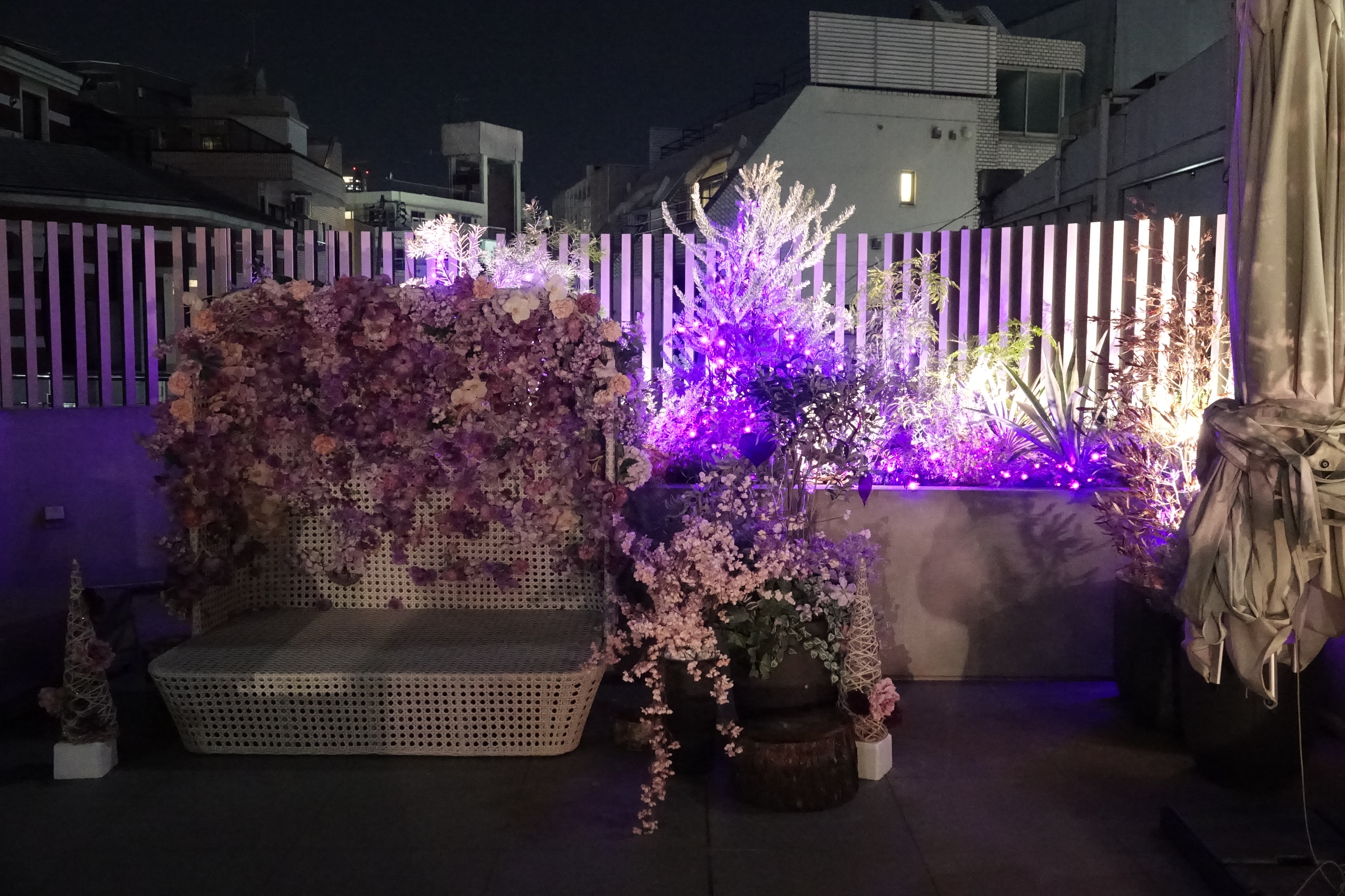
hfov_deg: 57.2
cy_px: 448
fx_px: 1233
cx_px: 672
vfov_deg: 40.0
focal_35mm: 33
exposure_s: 1/30
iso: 6400
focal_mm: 12.04
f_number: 2.8
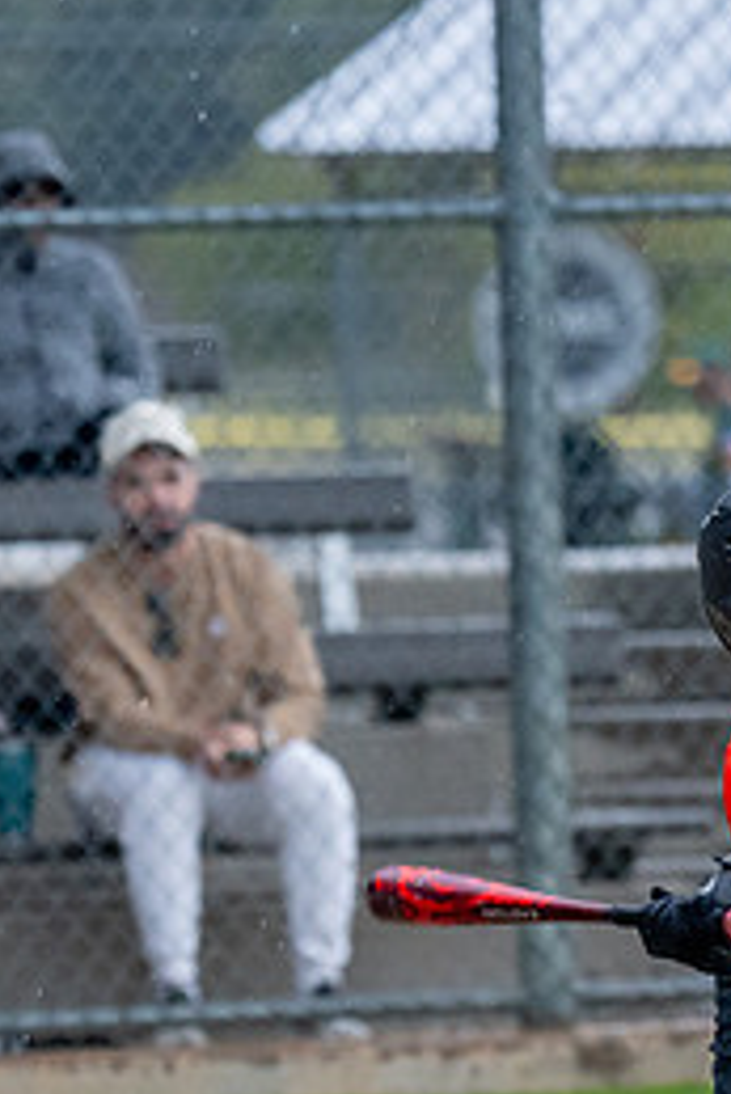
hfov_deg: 3.0
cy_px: 805
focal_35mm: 465
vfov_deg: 4.4
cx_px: 578
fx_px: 14143
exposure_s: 1/1000
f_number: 2.8
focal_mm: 131
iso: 1600
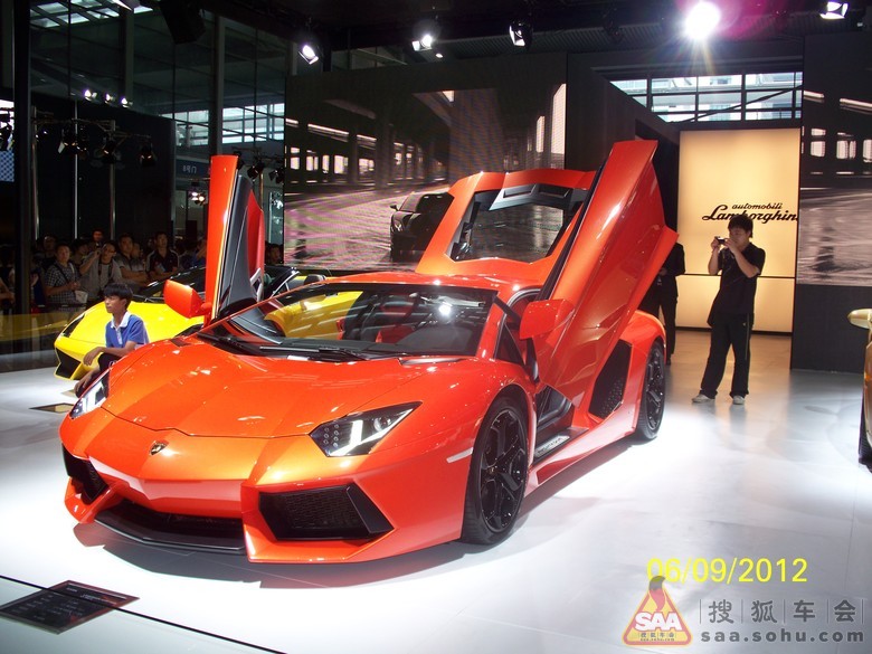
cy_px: 327
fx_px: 882
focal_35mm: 35
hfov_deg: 52.6
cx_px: 436
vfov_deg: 40.7
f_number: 2.8
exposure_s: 1/60
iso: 80
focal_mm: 7.54
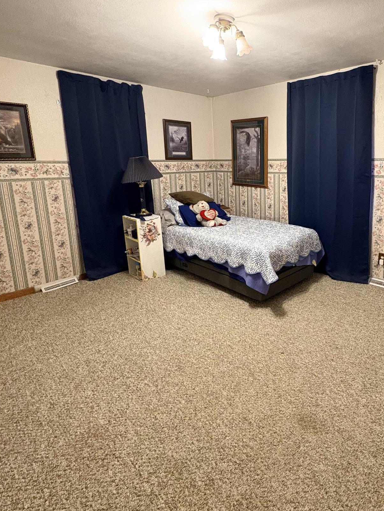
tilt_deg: -9.0
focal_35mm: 20
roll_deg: +0.5
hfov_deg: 63.5
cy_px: 215
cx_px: 270
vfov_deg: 81.1
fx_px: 296
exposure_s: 1/40
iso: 640
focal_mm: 2.22
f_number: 2.2
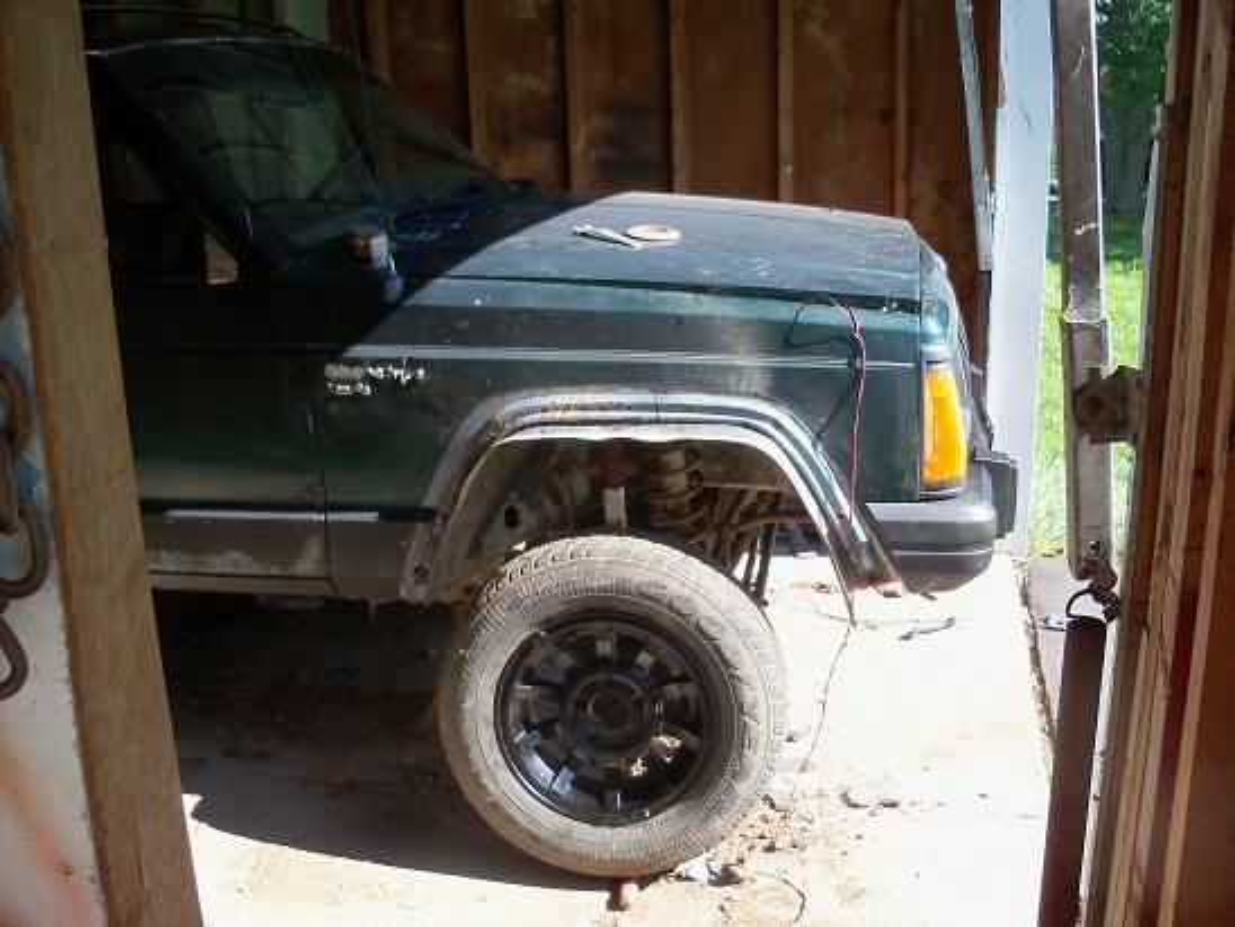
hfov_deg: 52.6
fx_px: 1249
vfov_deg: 40.7
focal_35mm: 35
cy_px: 464
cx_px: 618
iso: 64
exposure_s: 1/160
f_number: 3.5
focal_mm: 6.2
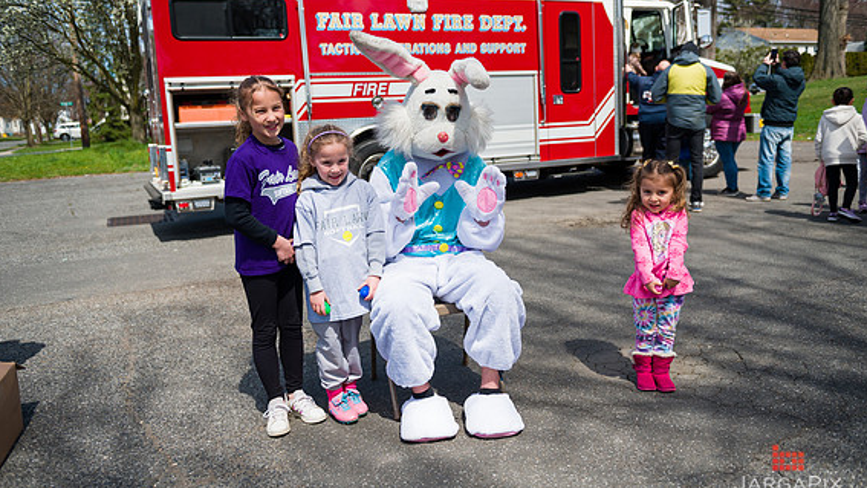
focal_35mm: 30
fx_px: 690
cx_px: 437
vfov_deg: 38.9
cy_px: 229
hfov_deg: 64.3
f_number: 4
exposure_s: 1/4000
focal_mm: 28
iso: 200
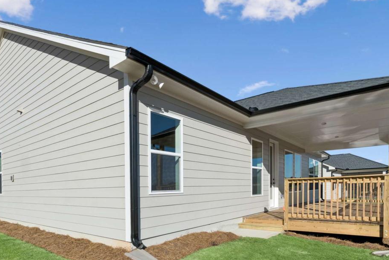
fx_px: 234
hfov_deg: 79.4
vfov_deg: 57.0
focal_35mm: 22
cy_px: 169
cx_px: 198
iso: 100
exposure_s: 1/500
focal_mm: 11
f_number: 8
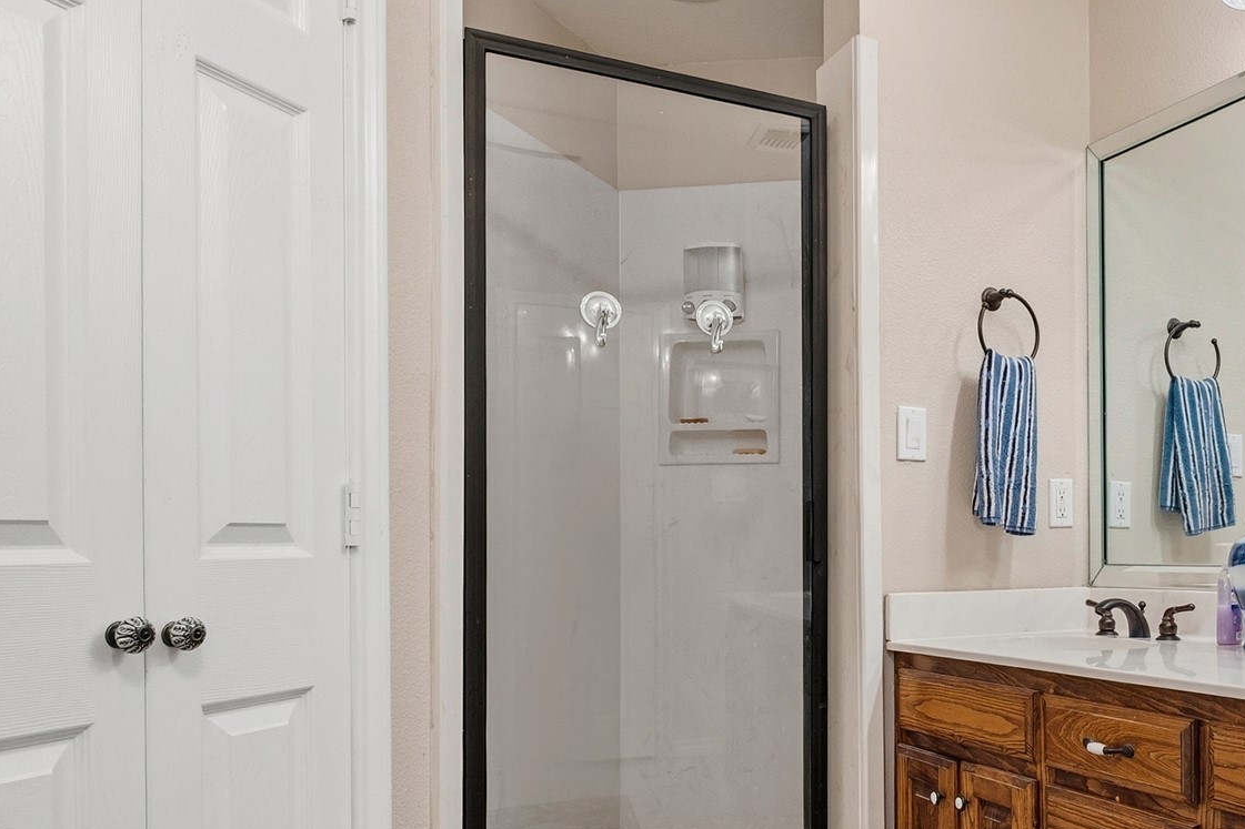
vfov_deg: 41.8
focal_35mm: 31
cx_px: 1061
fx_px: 1072
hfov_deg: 54.5
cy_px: 554
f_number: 6.4
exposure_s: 1/1.25
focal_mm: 10.5
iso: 320
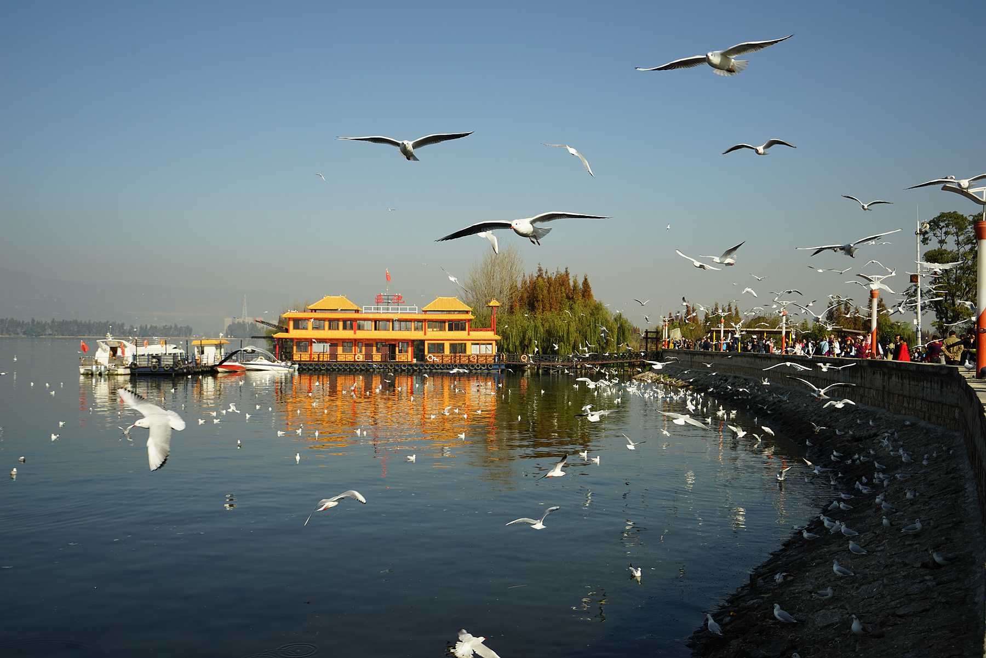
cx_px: 493
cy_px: 329
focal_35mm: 35
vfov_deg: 37.9
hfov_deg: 54.4
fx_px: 959
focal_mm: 35
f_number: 9
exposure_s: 1/400
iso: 160
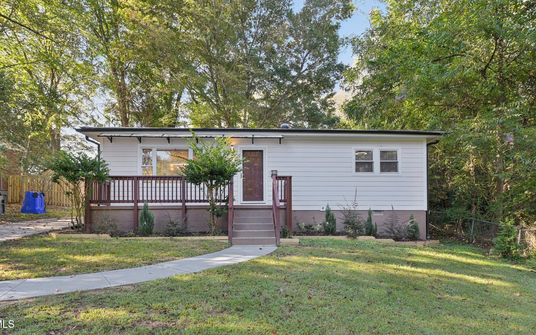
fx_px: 307
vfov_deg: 57.2
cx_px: 261
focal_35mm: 21
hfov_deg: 82.3
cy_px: 157
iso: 200
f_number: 9
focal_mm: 20
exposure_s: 1/20
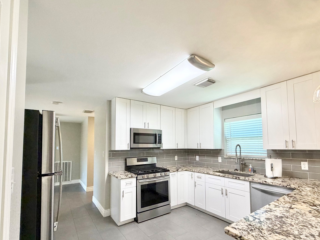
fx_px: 157
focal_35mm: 17
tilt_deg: +3.0
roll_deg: +0.7
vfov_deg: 74.3
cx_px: 169
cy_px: 138
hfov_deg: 90.9
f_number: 2.2
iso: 250
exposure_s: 1/120
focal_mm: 2.22
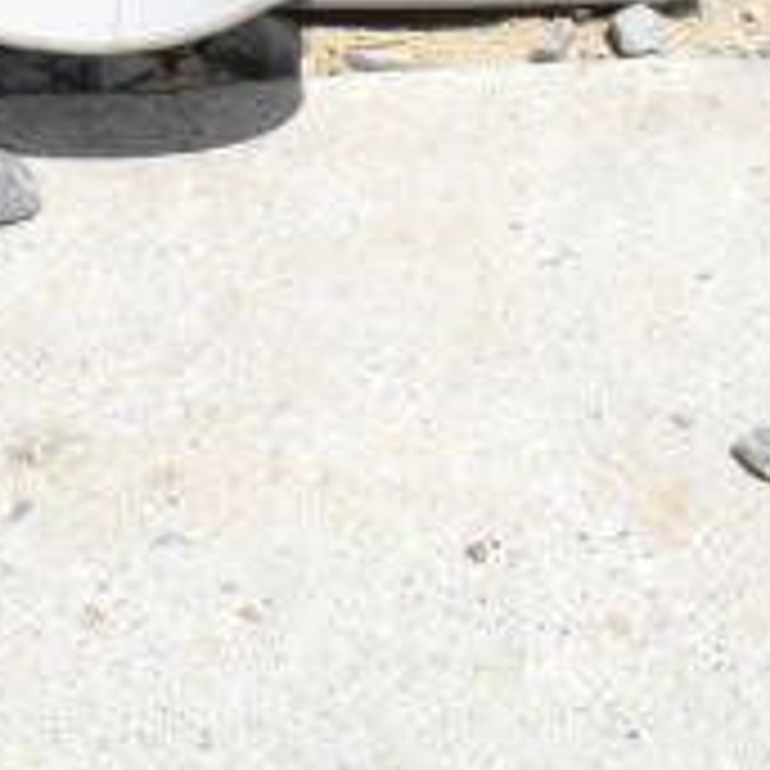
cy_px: -729
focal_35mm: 143
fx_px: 3606
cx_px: 189
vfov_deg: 11.1
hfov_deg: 12.2
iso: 1600
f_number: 14
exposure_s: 1/800
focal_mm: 21
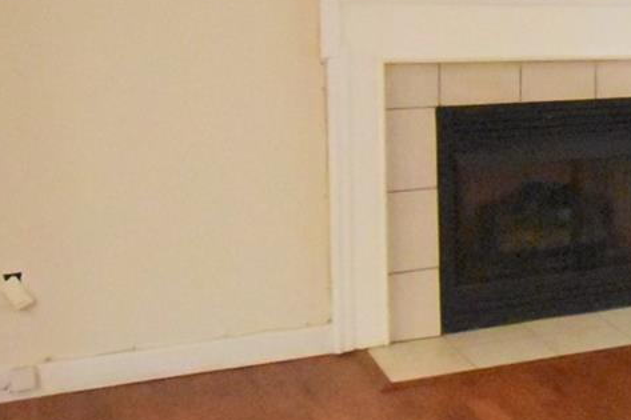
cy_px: 111
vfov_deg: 20.8
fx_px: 1139
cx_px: 863
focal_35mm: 65
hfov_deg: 25.6
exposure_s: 1/100
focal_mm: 10
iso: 12800
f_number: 4.5
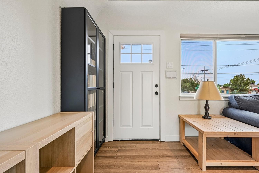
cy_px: 86
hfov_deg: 100.3
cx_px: 135
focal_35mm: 15
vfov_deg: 77.3
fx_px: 108
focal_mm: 14
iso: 72
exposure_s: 1/15
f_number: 10
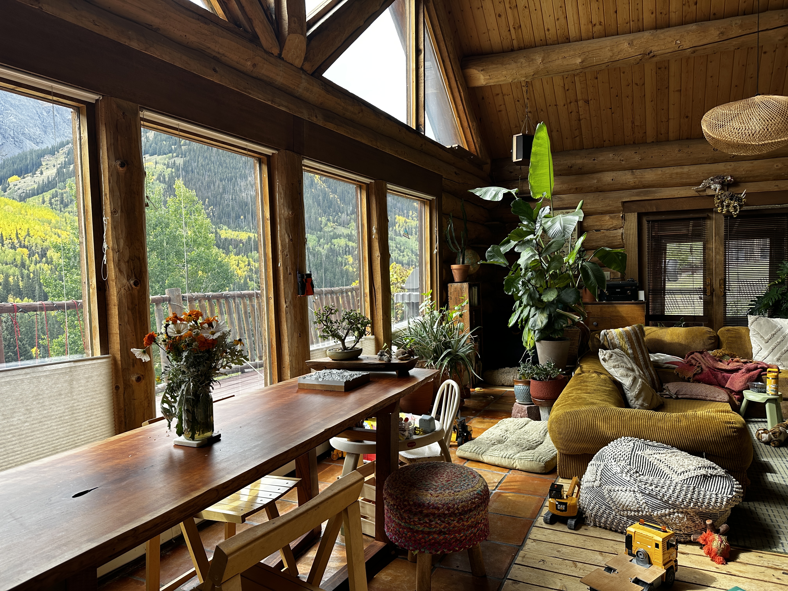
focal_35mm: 24
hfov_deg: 71.6
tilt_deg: -2.8
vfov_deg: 56.8
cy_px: 296
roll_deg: +0.9
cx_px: 394
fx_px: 546
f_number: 1.78
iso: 80
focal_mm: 6.86
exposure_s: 1/313
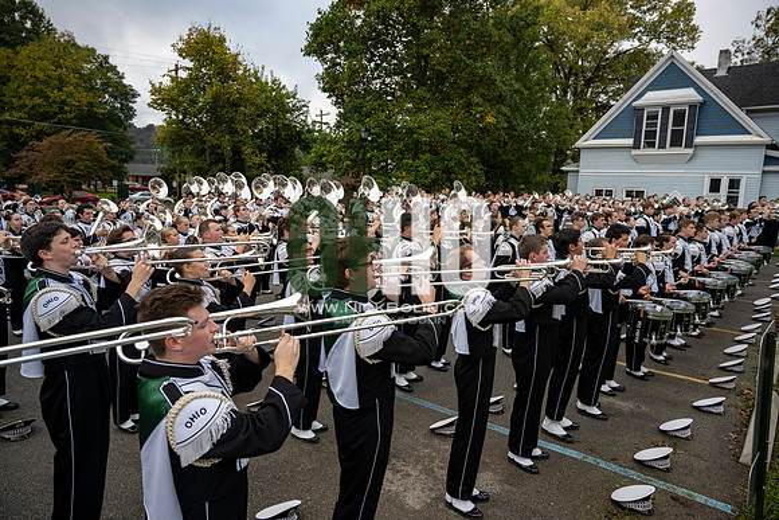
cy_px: 260
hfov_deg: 73.7
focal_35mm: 24
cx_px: 390
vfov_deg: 53.2
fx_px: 519
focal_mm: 24
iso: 320
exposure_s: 1/800
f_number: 4
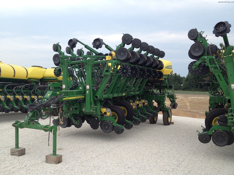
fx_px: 237
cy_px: 88
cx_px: 117
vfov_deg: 40.7
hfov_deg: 52.6
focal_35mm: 35
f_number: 2.4
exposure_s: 1/269
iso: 64
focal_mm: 4.28
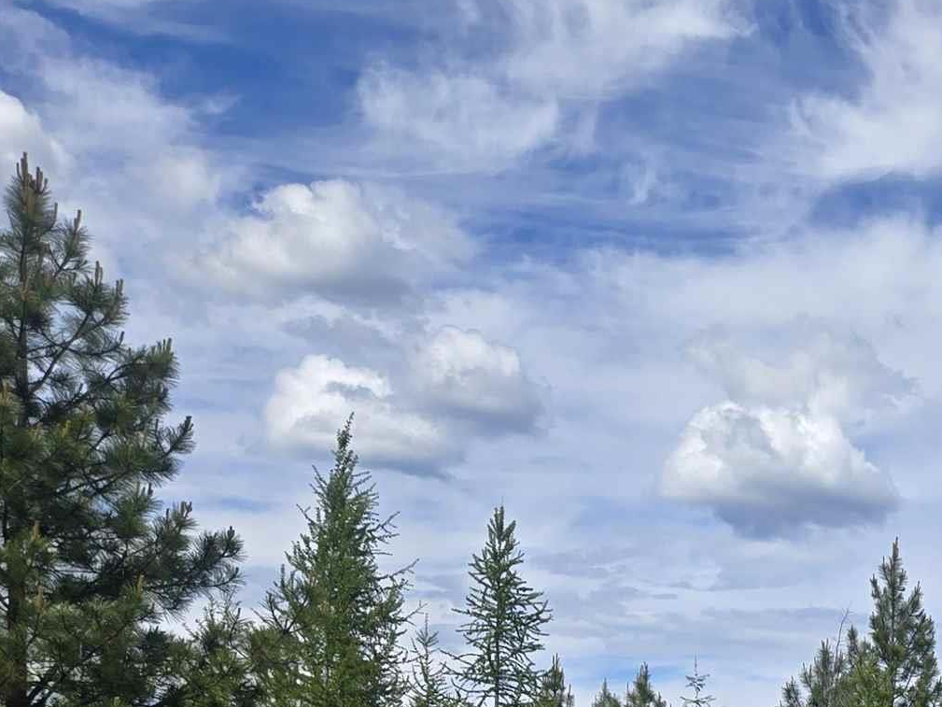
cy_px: 1049
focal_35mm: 70
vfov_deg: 18.7
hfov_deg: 24.8
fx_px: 1905
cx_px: 1163
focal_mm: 5.4
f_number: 1.8
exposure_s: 1/1723
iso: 25
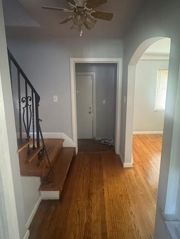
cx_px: 99
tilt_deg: -8.0
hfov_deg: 71.4
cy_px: 104
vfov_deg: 87.3
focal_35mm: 18
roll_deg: -1.2
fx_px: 125
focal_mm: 2.22
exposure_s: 1/47
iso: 1250
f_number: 2.2
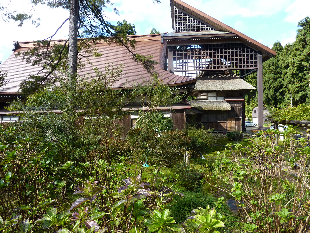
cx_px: 155
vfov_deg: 54.9
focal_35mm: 25
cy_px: 116
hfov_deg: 69.4
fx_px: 224
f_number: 4
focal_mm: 4.1
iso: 80
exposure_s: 1/160
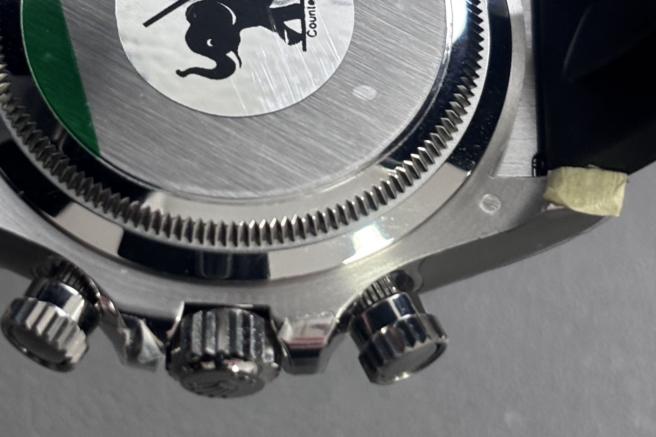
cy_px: 93
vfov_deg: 13.2
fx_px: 1877
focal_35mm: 103
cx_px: 219
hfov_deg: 19.8
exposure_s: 1/60
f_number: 1.6
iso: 80
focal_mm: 5.96
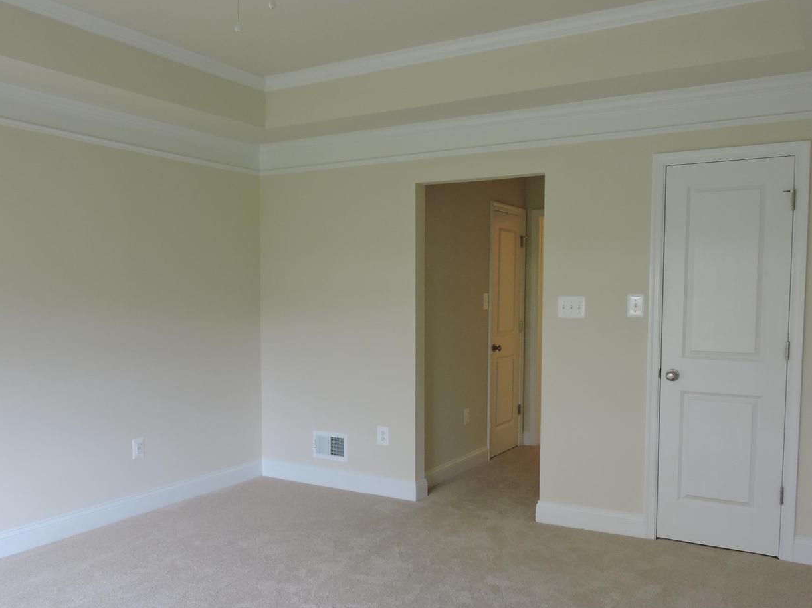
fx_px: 774
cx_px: 381
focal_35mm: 33
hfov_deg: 55.3
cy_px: 346
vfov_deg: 42.8
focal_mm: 5
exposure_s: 1/30
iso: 180
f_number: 3.5
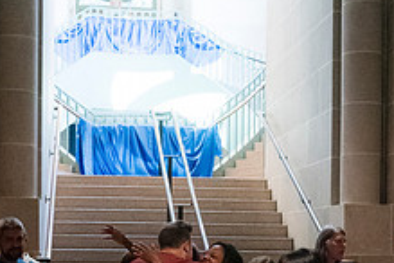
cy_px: 293
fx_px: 897
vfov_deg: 16.2
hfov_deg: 24.7
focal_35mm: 82
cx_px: 221
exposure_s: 1/125
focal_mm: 31
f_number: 5
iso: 6400
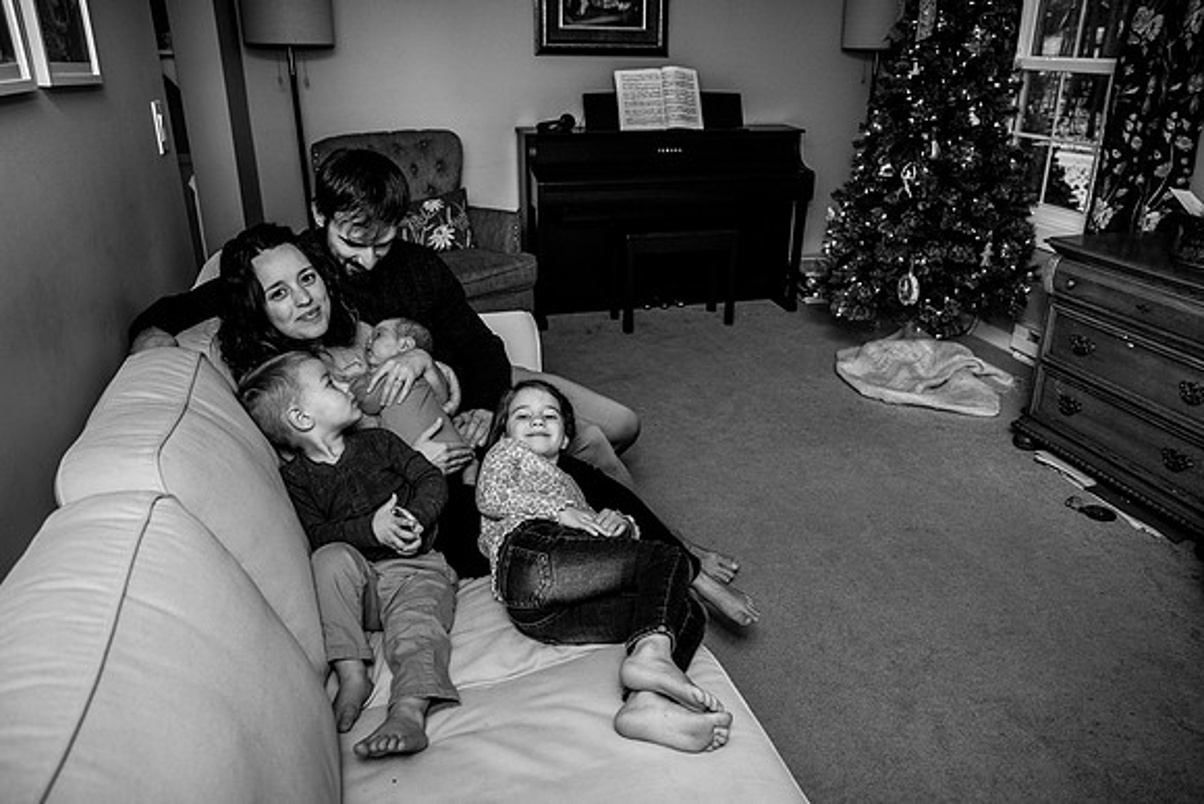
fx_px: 871
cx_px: 638
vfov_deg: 49.5
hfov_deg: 69.2
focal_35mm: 26
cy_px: 426
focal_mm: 24
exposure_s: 1/250
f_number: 4
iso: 200
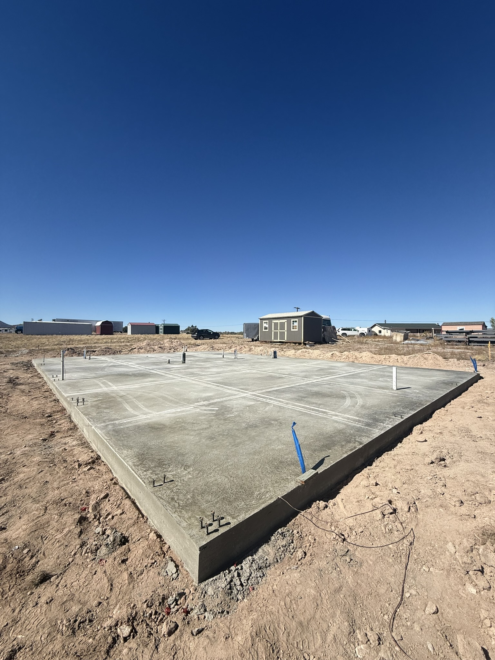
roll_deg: +0.1
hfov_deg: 85.7
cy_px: 330
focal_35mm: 14
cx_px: 248
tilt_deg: +0.9
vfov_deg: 102.1
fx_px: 267
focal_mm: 2.22
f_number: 2.2
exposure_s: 1/3891
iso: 50
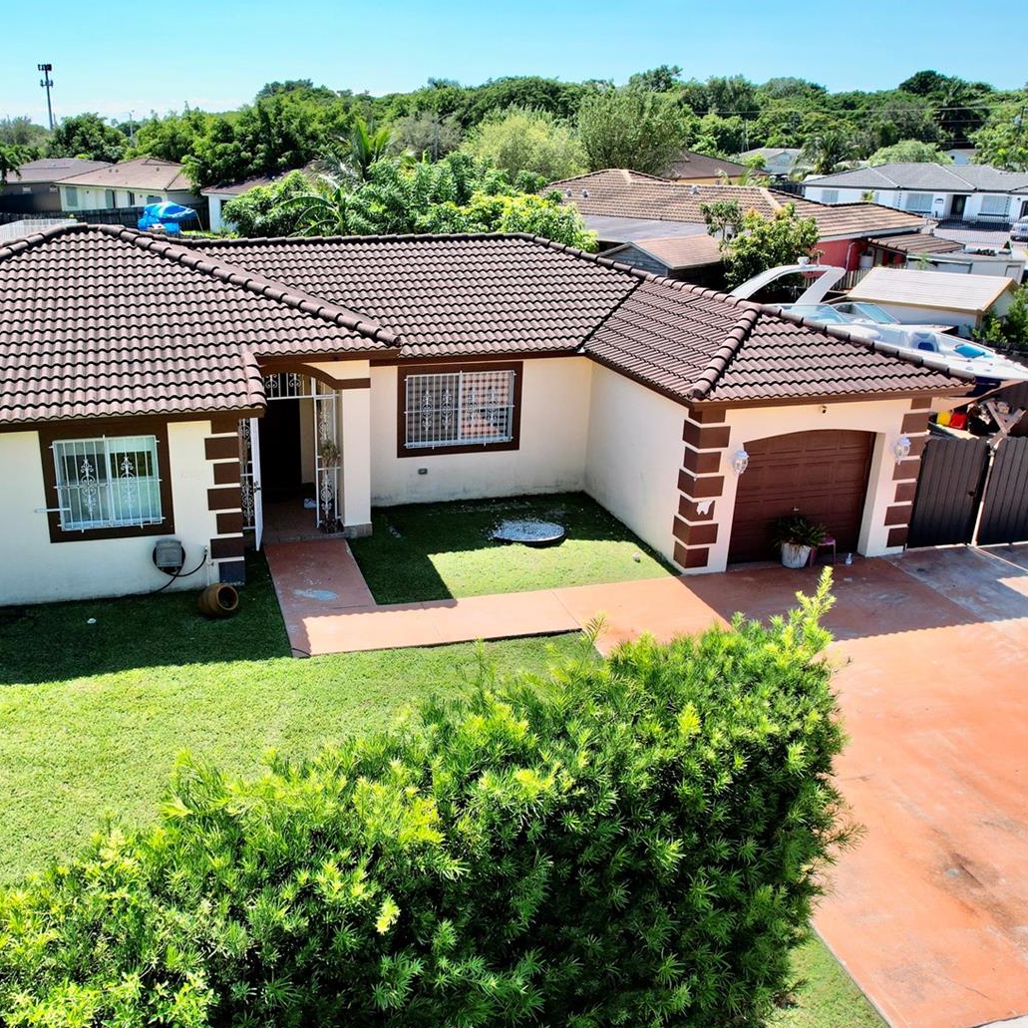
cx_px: 376
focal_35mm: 29
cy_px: 503
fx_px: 974
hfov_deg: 54.9
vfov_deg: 55.6
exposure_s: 1/1500
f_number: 2.8
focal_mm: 8.38
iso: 100
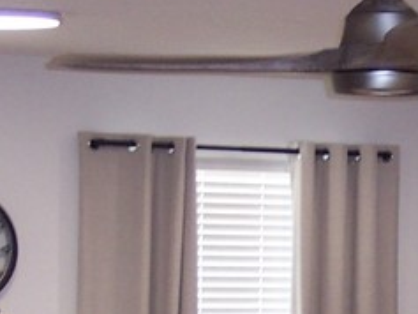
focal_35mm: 164
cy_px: 506
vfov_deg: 8.8
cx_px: 353
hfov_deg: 12.0
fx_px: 1981
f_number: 2.8
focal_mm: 8
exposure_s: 1/30
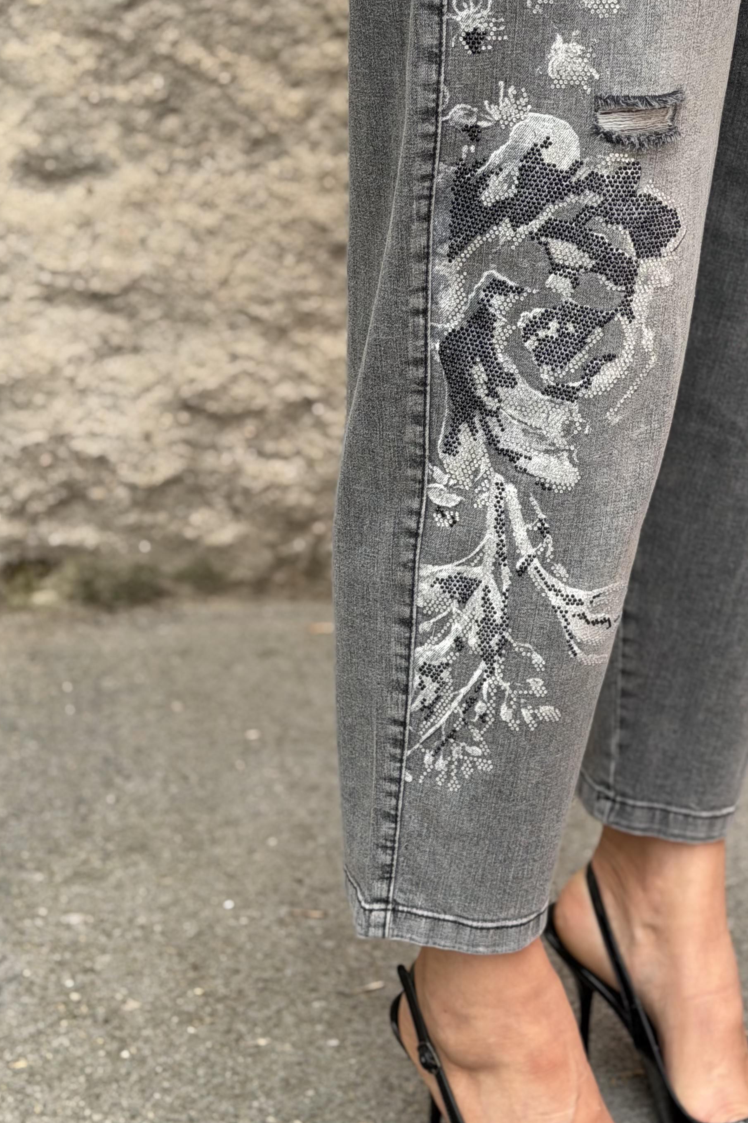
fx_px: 2306
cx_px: 611
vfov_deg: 27.0
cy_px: 295
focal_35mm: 74
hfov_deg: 18.2
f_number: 1.78
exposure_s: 1/452
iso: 64
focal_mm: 6.76
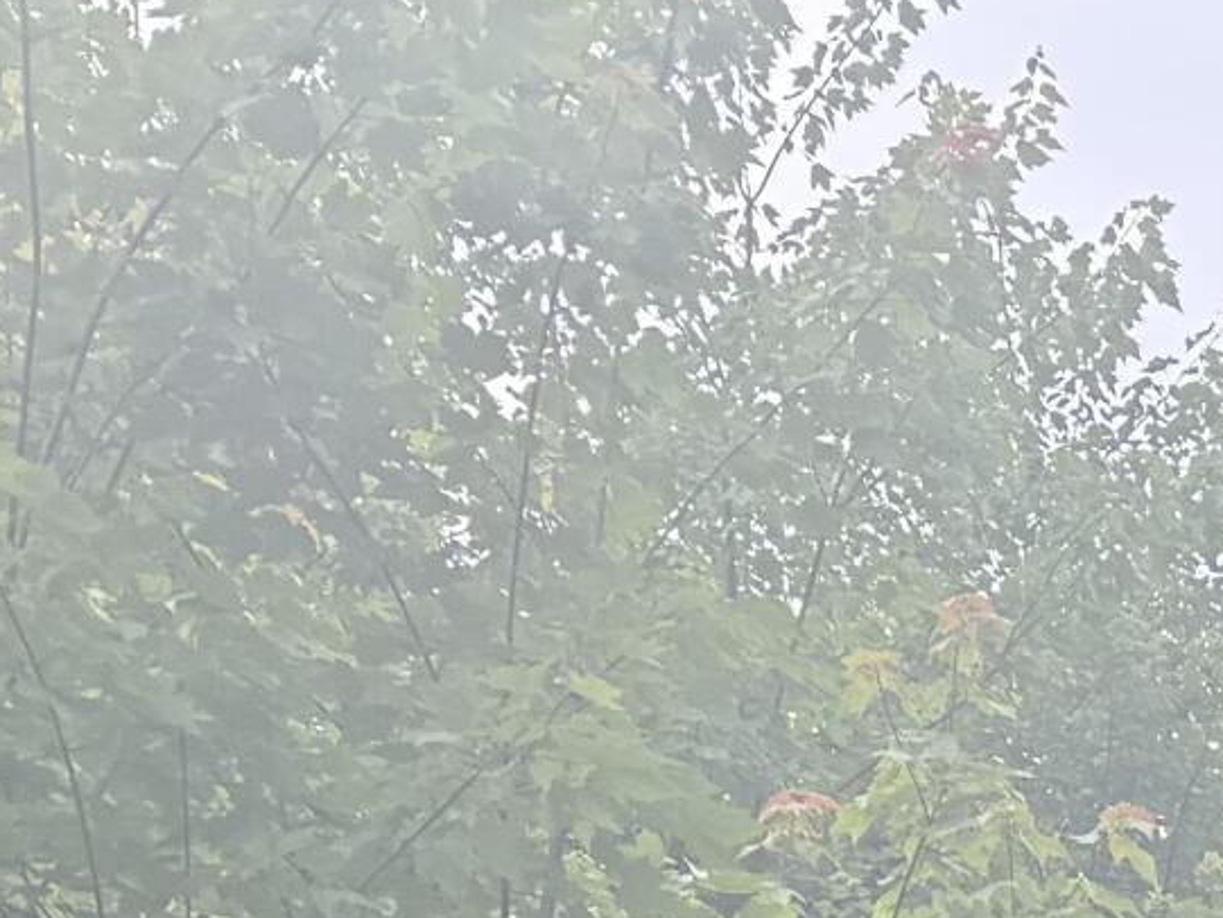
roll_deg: -0.2
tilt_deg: +3.2
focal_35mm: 133
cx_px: 2550
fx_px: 4700
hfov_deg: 12.7
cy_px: 2404
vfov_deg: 9.5
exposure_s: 1/1091
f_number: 1.78
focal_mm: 6.76
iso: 100
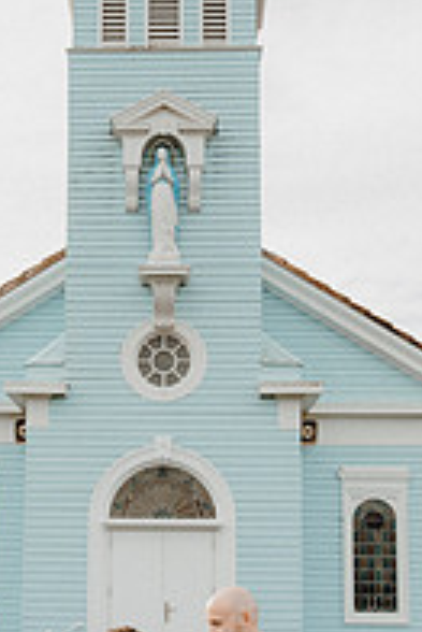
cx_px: 132
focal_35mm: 55
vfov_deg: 35.5
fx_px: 965
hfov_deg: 24.5
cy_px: 461
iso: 125
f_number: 3.5
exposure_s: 1/500
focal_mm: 24
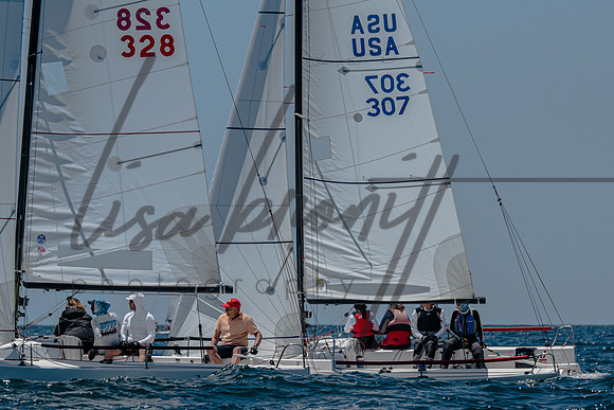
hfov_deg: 5.6
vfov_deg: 3.7
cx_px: 352
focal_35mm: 370
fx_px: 6307
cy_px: 186
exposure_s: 1/2000
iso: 200
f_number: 5.3
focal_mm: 210
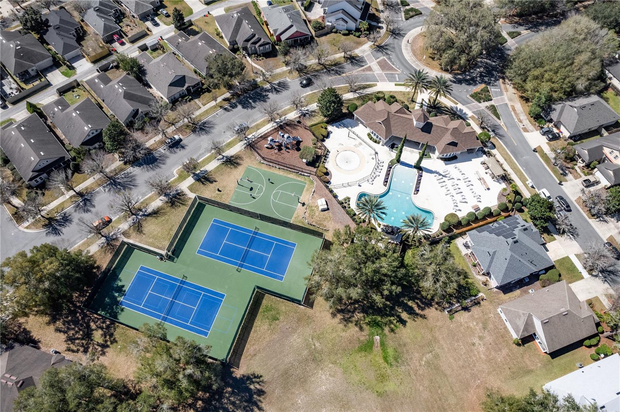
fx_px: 379
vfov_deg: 57.2
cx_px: 310
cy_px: 206
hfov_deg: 78.6
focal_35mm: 22
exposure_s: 1/3000
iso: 150
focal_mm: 8.38
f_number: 2.8
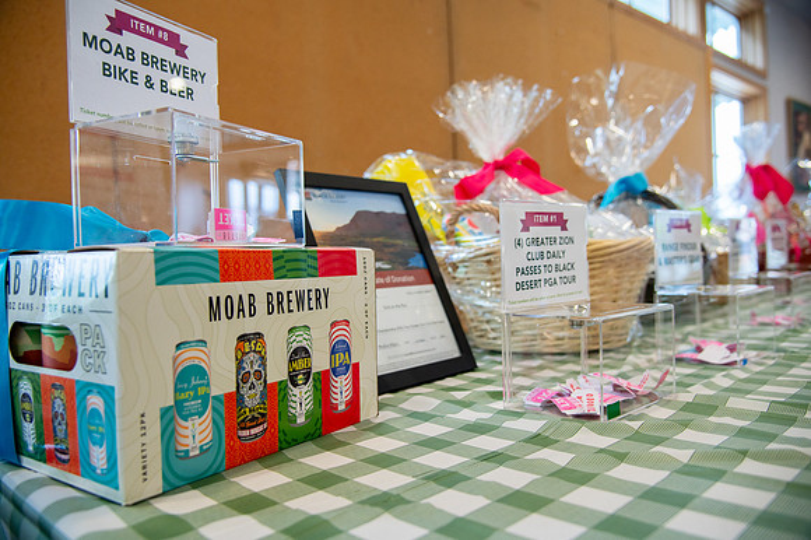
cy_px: 270
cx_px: 406
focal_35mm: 28
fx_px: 630
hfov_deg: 65.5
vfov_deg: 46.4
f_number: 4
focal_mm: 28
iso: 1000
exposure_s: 1/160
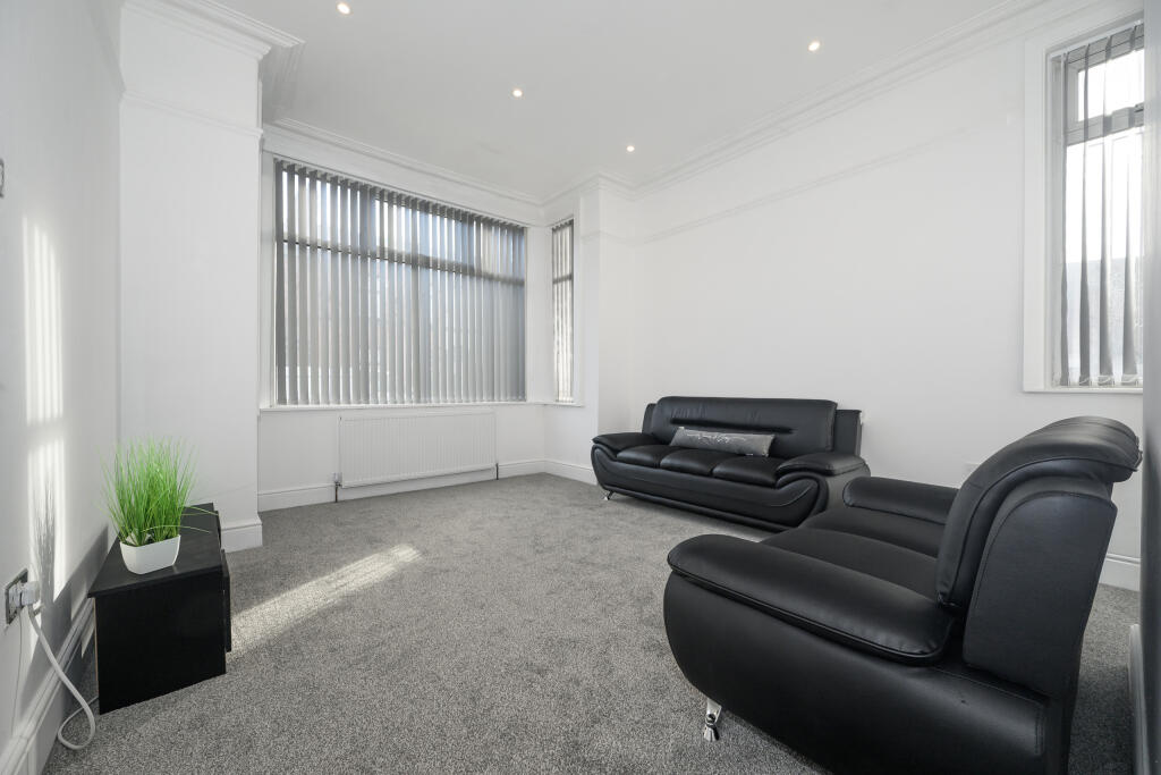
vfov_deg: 81.2
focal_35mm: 14
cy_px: 388
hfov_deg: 104.2
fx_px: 452
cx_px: 580
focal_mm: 14
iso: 640
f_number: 8
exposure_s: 1/60
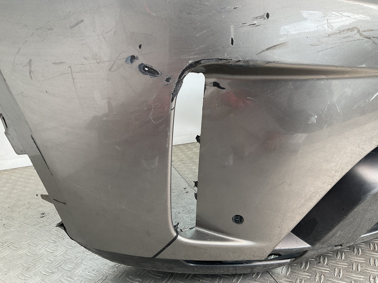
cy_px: 142
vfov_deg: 48.2
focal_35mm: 29
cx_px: 189
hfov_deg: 61.7
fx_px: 317
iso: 25
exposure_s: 1/120
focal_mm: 3
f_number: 1.8
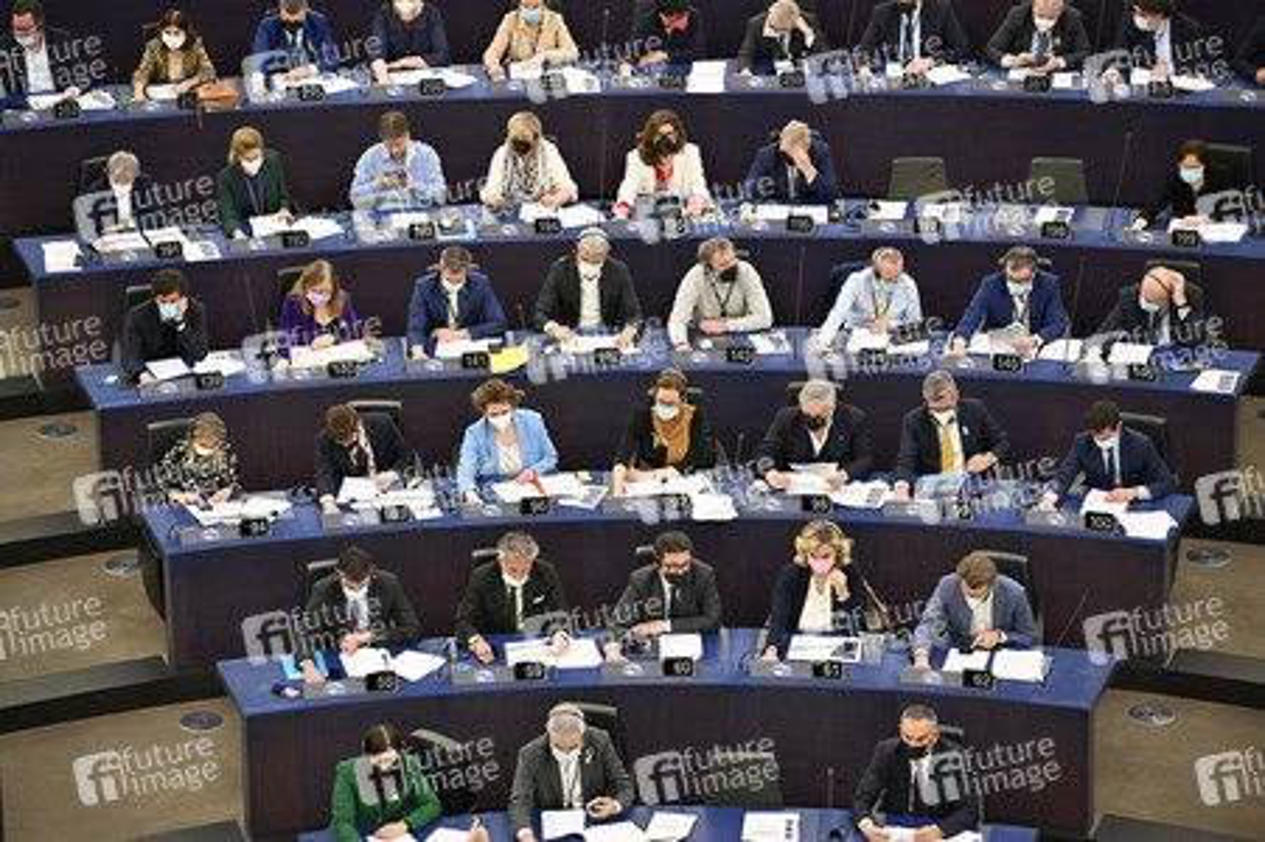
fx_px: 4740
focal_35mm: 135
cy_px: 421
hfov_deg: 15.2
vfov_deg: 10.1
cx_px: 632
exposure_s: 1/400
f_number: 2.8
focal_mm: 135
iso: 1250
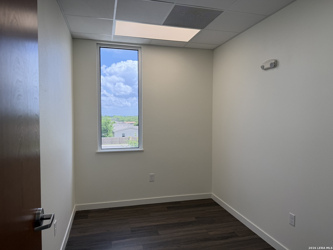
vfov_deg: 56.8
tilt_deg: -3.1
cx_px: 166
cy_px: 125
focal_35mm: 24
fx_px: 231
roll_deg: +1.2
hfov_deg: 71.6
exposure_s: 1/528
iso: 80
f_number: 1.78
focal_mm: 6.76
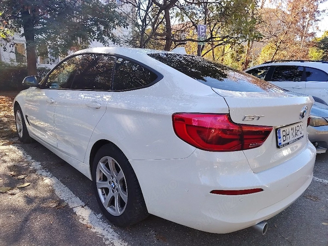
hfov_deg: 71.6
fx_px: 227
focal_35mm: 24
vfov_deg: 56.8
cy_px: 123
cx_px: 164
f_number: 1.75
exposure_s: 1/125
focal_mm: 5.25
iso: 100
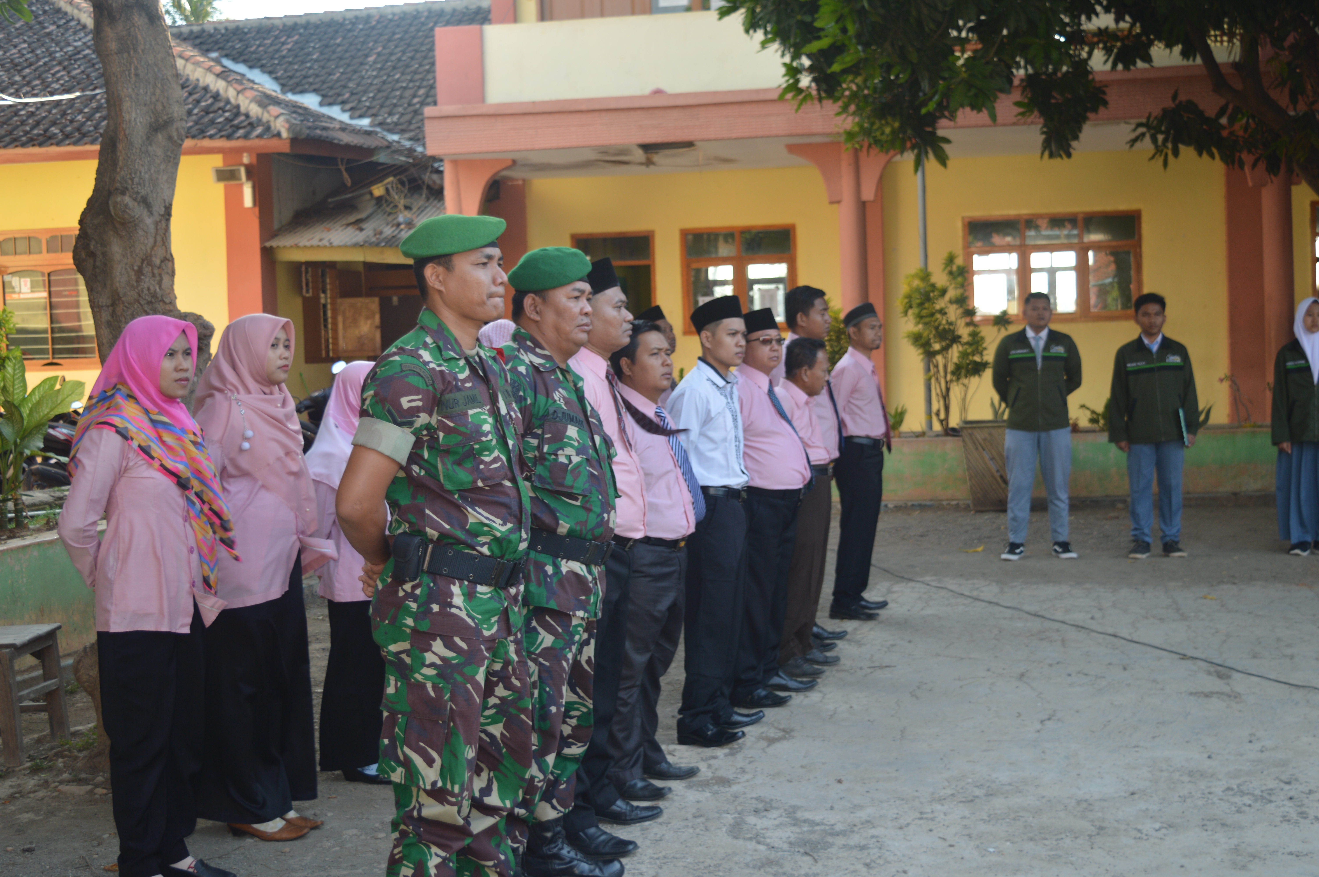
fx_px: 1702
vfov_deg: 28.9
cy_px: 438
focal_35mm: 46
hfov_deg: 42.4
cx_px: 660
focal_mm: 31
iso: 100
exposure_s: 1/50
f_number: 4.2
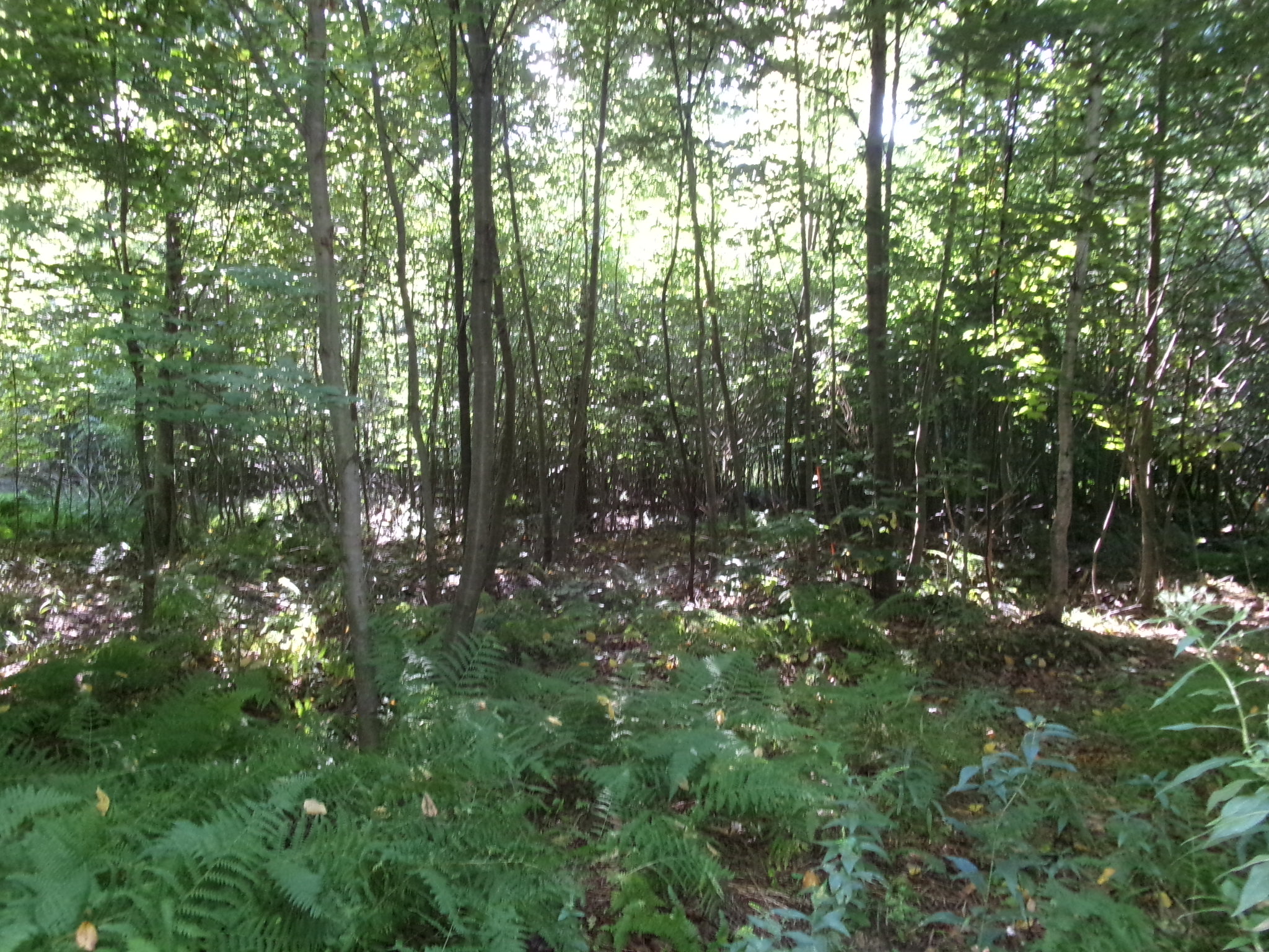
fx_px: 1026
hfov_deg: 63.4
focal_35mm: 28
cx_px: 634
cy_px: 476
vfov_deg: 49.7
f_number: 3.9
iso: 400
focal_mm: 5.1
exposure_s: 1/34
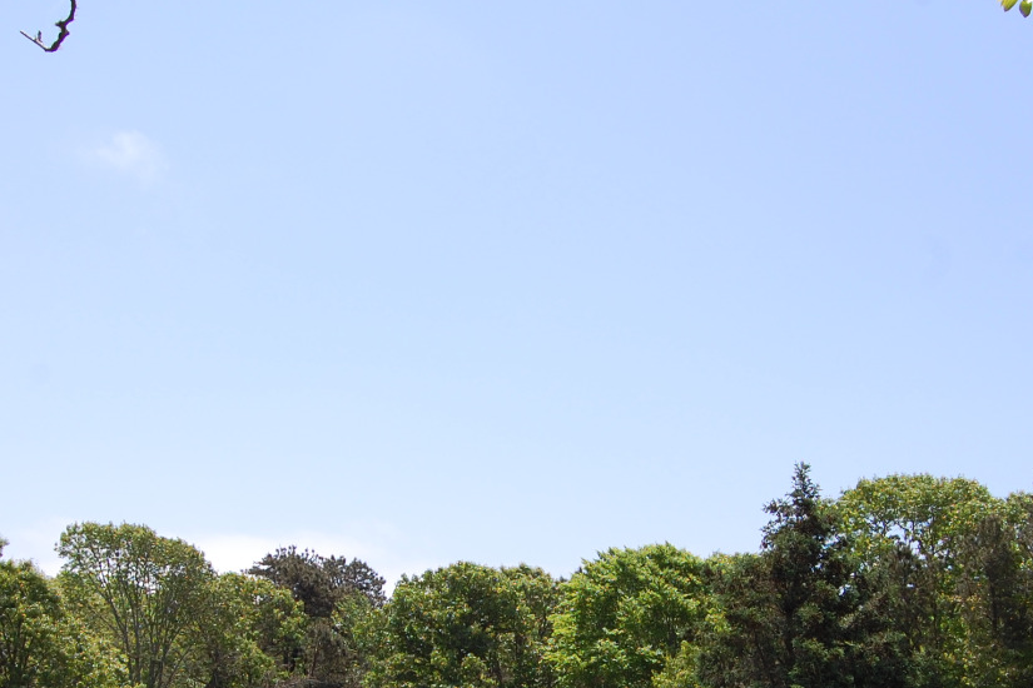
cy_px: 612
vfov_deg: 22.5
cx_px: 556
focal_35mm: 59
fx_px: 1693
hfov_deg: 33.9
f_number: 9
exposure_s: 1/320
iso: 200
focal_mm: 20
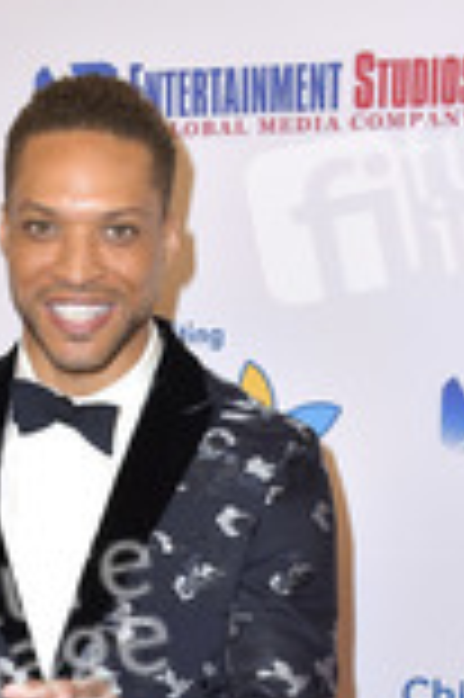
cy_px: 874
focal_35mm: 75
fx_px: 1453
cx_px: 70
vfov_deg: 24.1
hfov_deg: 17.9
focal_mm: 29
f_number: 6.3
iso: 320
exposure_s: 1/250
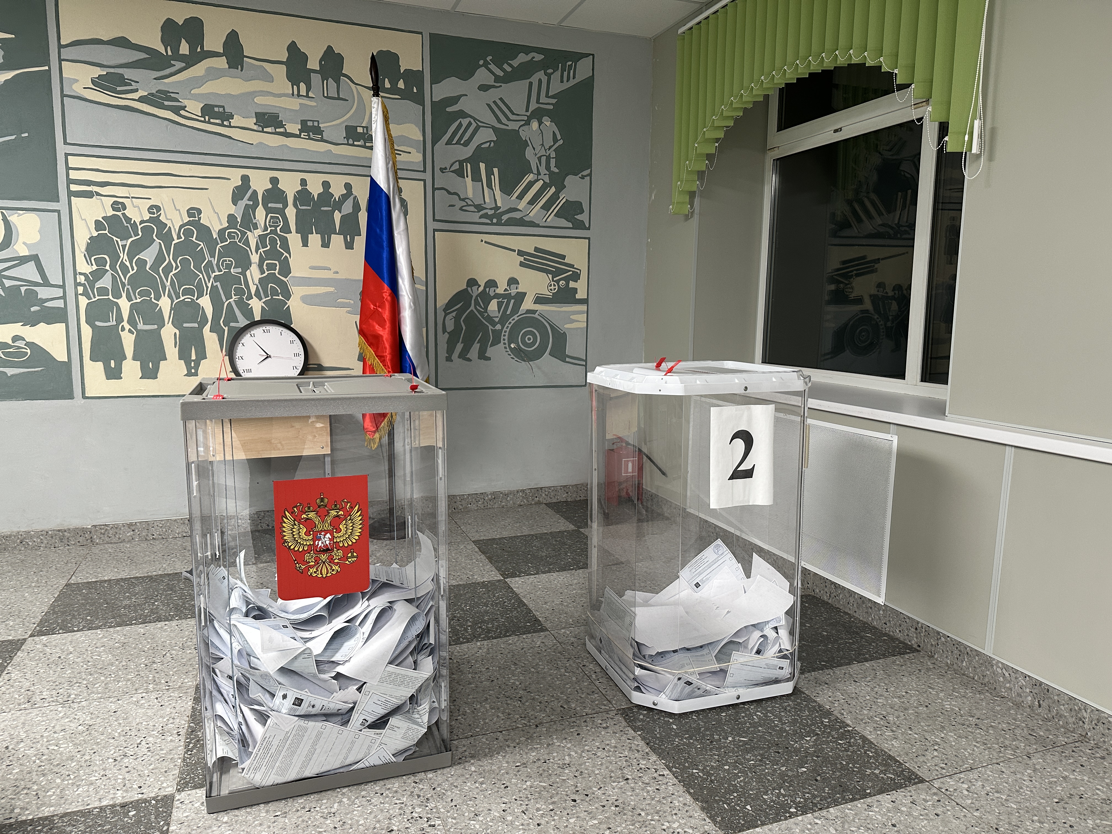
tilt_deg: -8.1
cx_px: 556
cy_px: 417
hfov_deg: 71.6
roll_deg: +0.1
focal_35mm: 24
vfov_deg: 56.8
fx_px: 771
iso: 160
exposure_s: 1/50
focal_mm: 6.86
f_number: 1.78
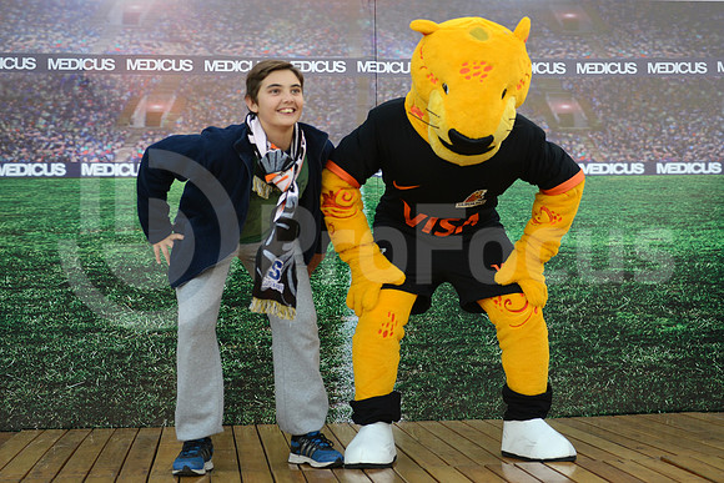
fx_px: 1106
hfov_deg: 36.2
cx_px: 362
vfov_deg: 24.6
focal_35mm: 55
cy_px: 242
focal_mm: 55
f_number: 2.8
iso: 560
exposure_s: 1/400
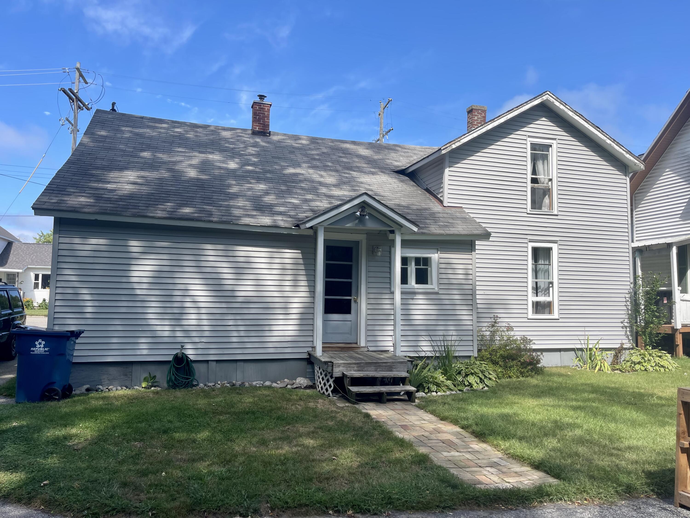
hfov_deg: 67.3
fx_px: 518
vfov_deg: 53.1
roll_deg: -1.4
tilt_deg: +2.3
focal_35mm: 26
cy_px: 259
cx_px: 345
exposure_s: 1/2717
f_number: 1.6
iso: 32
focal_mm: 5.1
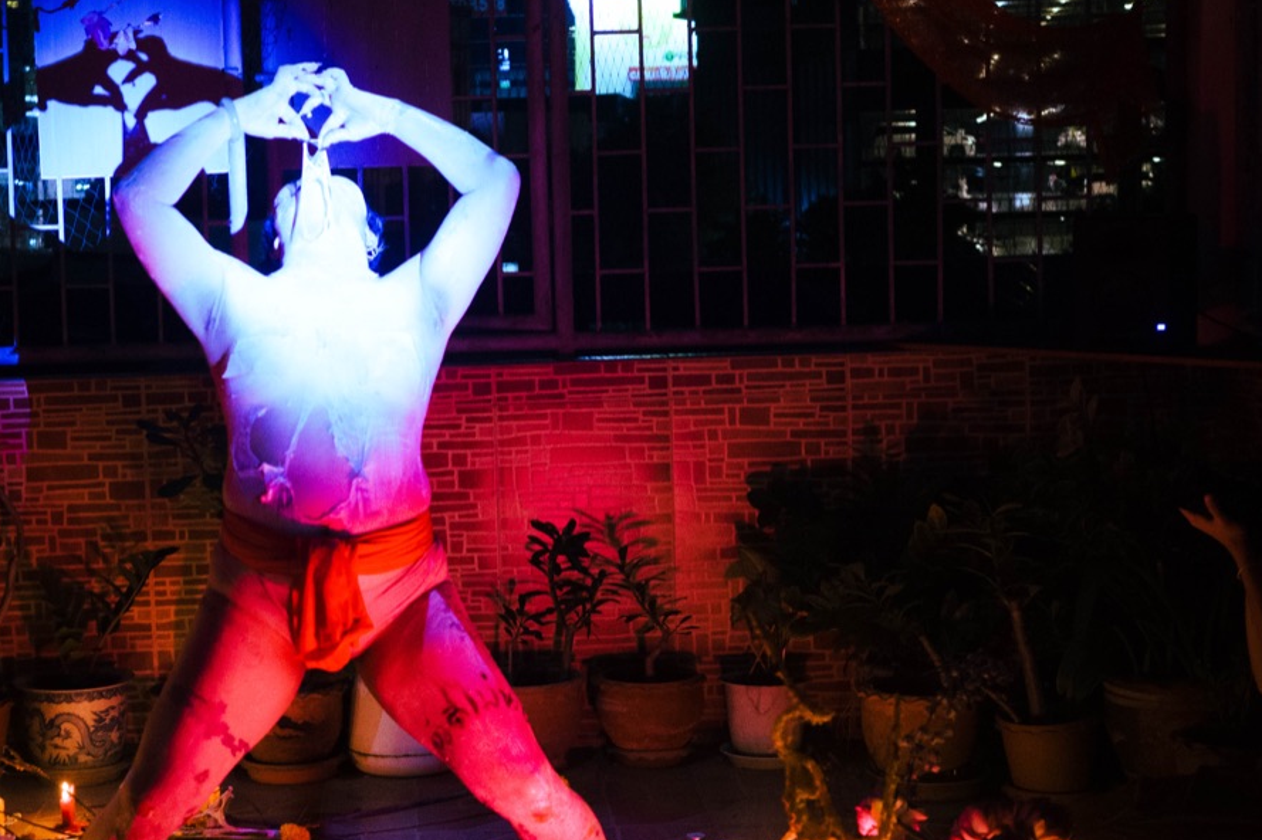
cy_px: 332
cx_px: 378
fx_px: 2523
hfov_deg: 27.8
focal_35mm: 72
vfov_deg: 18.9
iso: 2000
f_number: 2.8
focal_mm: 26
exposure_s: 1/40
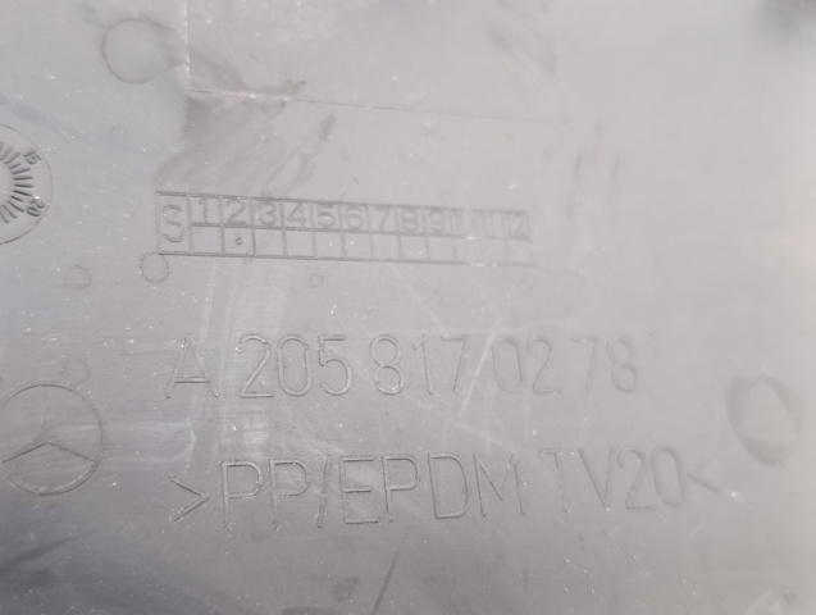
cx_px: 408
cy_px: 308
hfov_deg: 41.2
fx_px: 1086
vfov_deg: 31.6
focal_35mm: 46
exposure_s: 1/100
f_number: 1.7
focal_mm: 6.11
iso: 1250
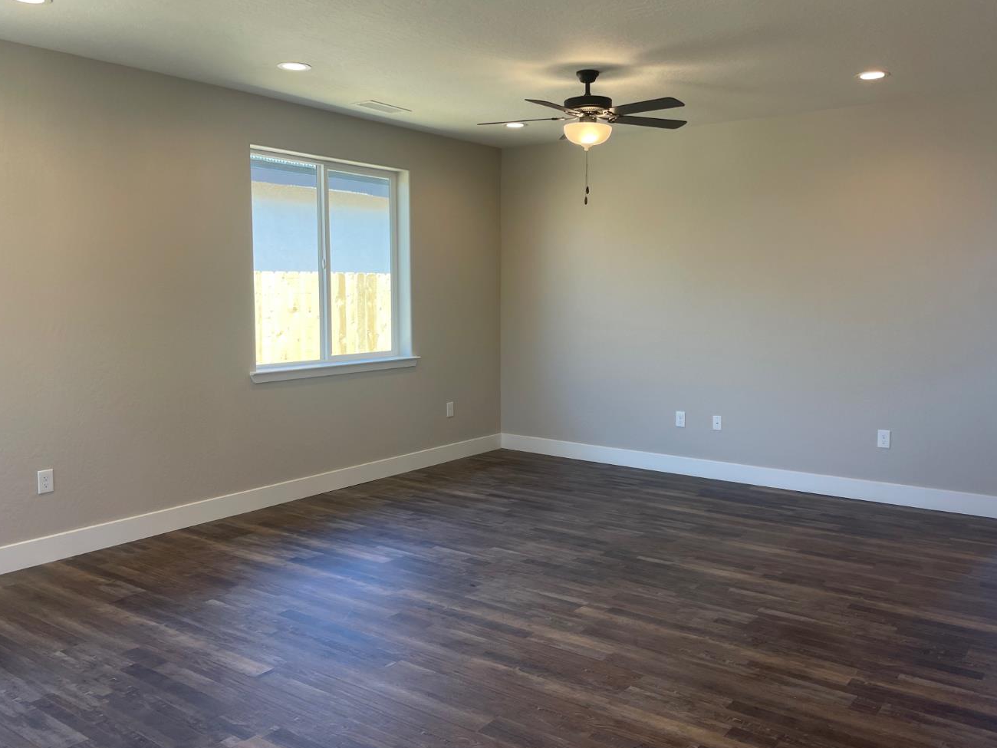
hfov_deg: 59.9
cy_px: 356
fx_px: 864
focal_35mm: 30
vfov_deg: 46.8
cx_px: 531
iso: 50
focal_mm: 4.2
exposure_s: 1/120
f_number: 1.6
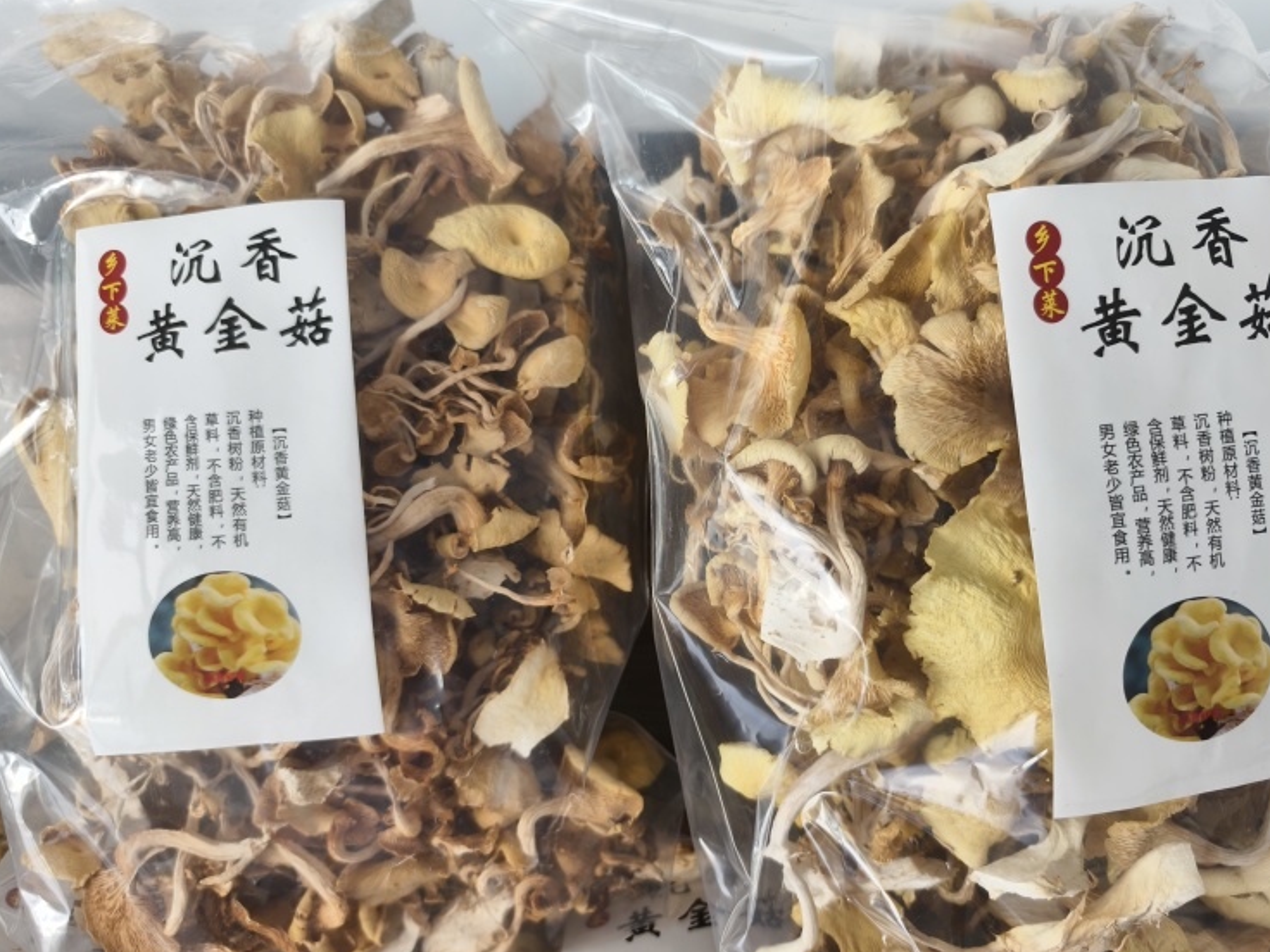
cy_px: 493
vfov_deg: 54.9
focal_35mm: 25
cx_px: 661
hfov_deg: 69.4
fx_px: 917
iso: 215
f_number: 1.57
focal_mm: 5.6
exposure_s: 1/100
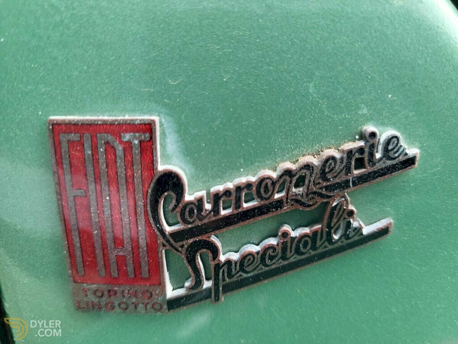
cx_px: 229
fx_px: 344
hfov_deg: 67.3
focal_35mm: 26
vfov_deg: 53.1
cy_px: 172
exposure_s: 1/100
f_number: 1.8
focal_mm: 5.4
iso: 100
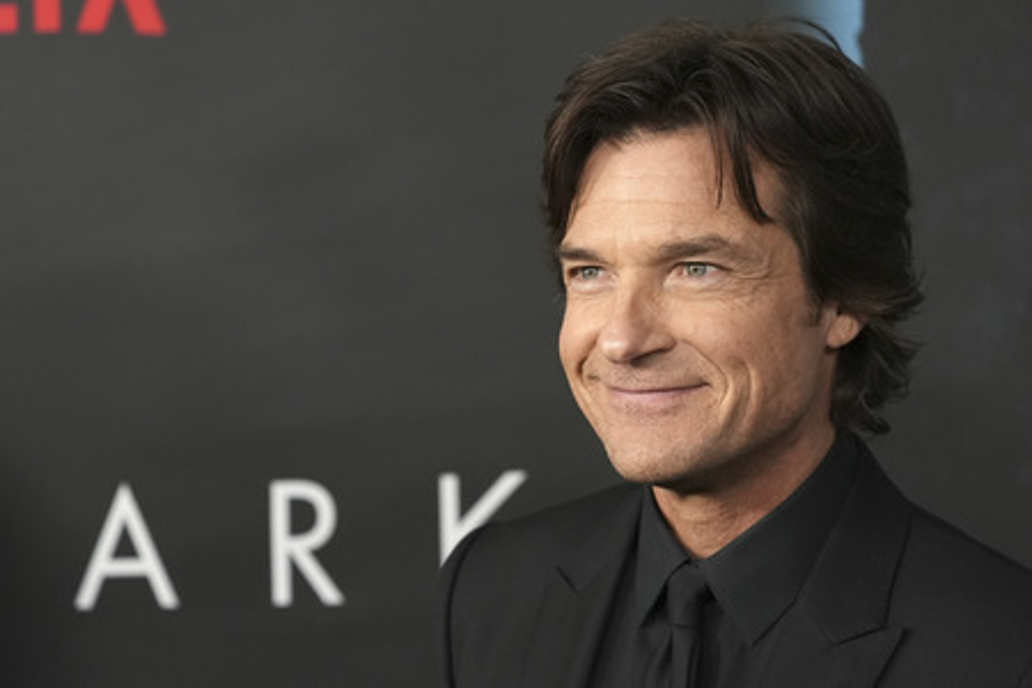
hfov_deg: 20.4
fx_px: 2866
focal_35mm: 100
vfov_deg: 13.7
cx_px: 516
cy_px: 344
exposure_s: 1/320
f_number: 5.6
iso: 6400
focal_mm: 100
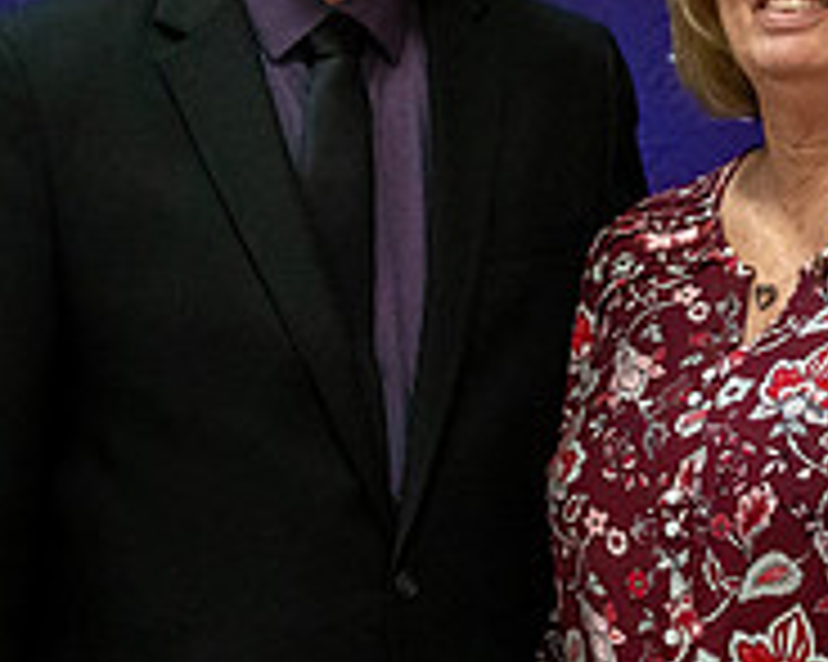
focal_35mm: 173
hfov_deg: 11.1
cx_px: 653
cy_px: 265
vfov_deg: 8.9
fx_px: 4237
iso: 5000
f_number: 2.8
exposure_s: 1/400
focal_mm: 47
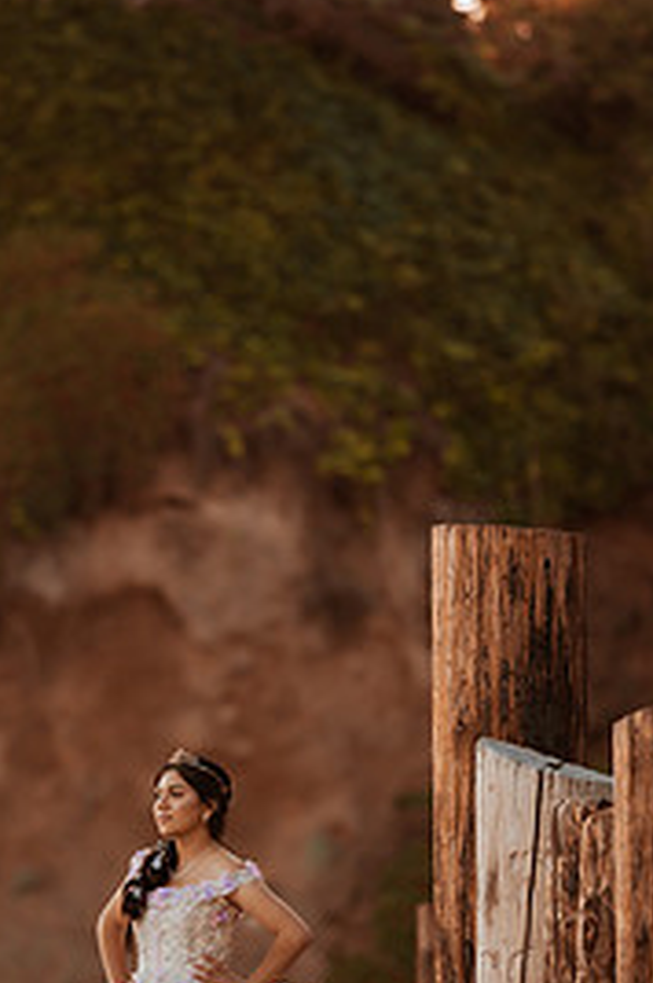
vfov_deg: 9.1
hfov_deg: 6.0
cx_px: 178
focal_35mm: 227
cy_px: 620
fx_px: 6192
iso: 320
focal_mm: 135
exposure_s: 1/1000
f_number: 1.8
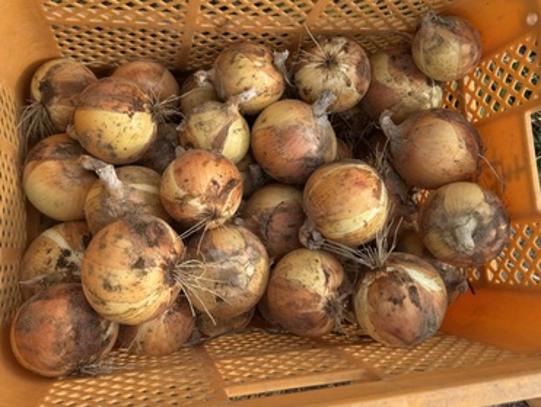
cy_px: 181
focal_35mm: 31
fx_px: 485
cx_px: 256
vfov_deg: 45.4
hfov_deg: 58.3
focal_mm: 6.76
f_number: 1.78
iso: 80
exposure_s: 1/1678
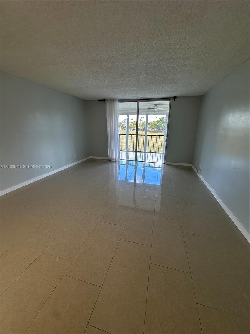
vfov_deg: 102.1
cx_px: 125
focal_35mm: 14
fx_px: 135
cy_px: 167
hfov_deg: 85.7
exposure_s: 1/120
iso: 50
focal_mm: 2.22
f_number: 2.2
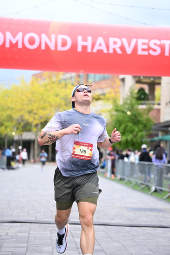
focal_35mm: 83
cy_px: 128
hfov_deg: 16.5
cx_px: 85
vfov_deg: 24.5
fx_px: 588
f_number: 2.8
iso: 640
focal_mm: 83
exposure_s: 1/1600
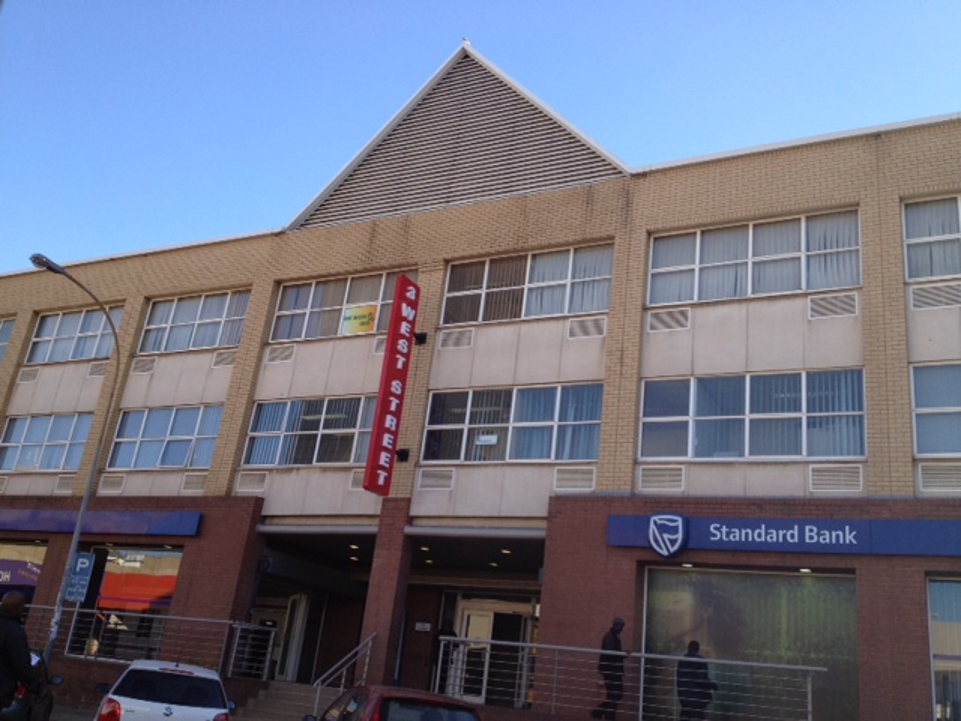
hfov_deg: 52.6
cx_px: 480
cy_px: 360
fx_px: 972
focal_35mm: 35
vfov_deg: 40.7
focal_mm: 4.28
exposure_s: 1/442
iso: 64
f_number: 2.4
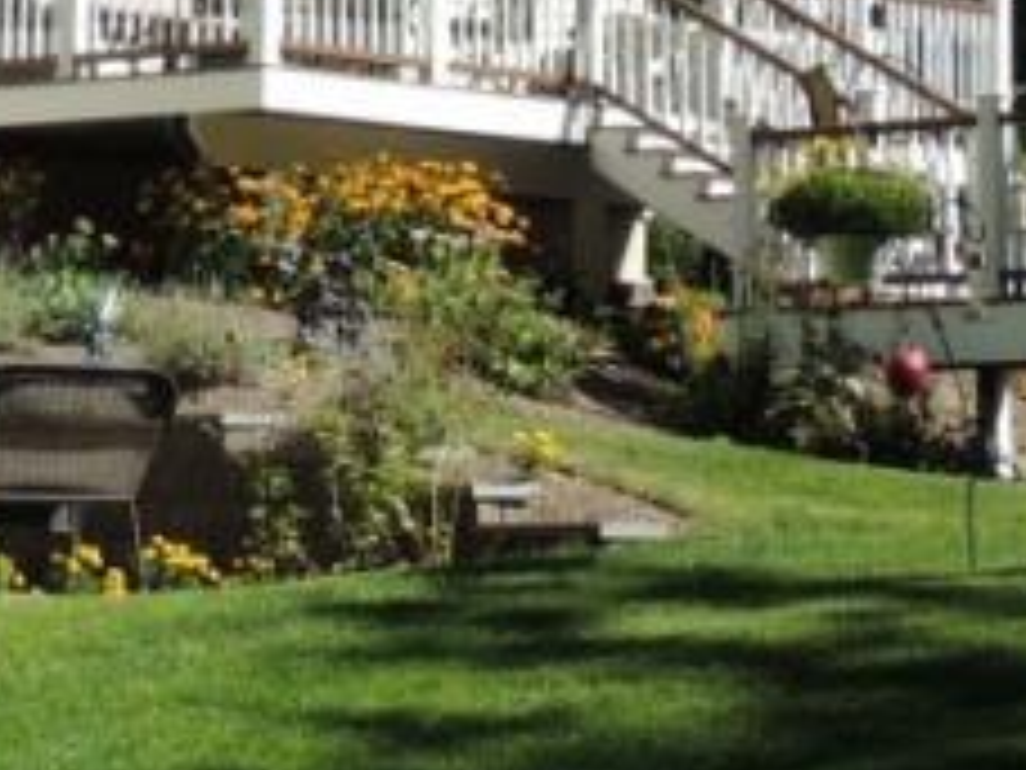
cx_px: 441
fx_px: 4653
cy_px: -378
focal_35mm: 157
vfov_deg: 9.2
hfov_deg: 12.6
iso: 100
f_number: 3.3
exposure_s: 1/800
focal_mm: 6.2
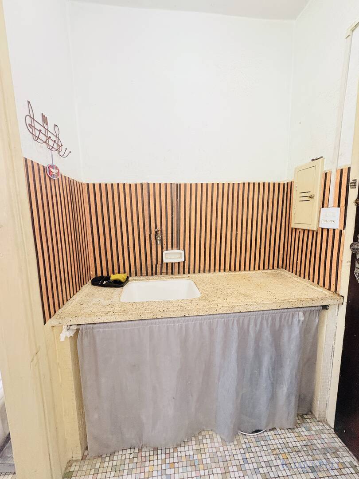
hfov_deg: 85.7
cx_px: 180
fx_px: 194
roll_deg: +0.8
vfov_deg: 102.1
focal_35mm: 14
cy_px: 240
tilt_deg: -8.6
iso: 400
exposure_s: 1/60
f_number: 2.2
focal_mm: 2.22
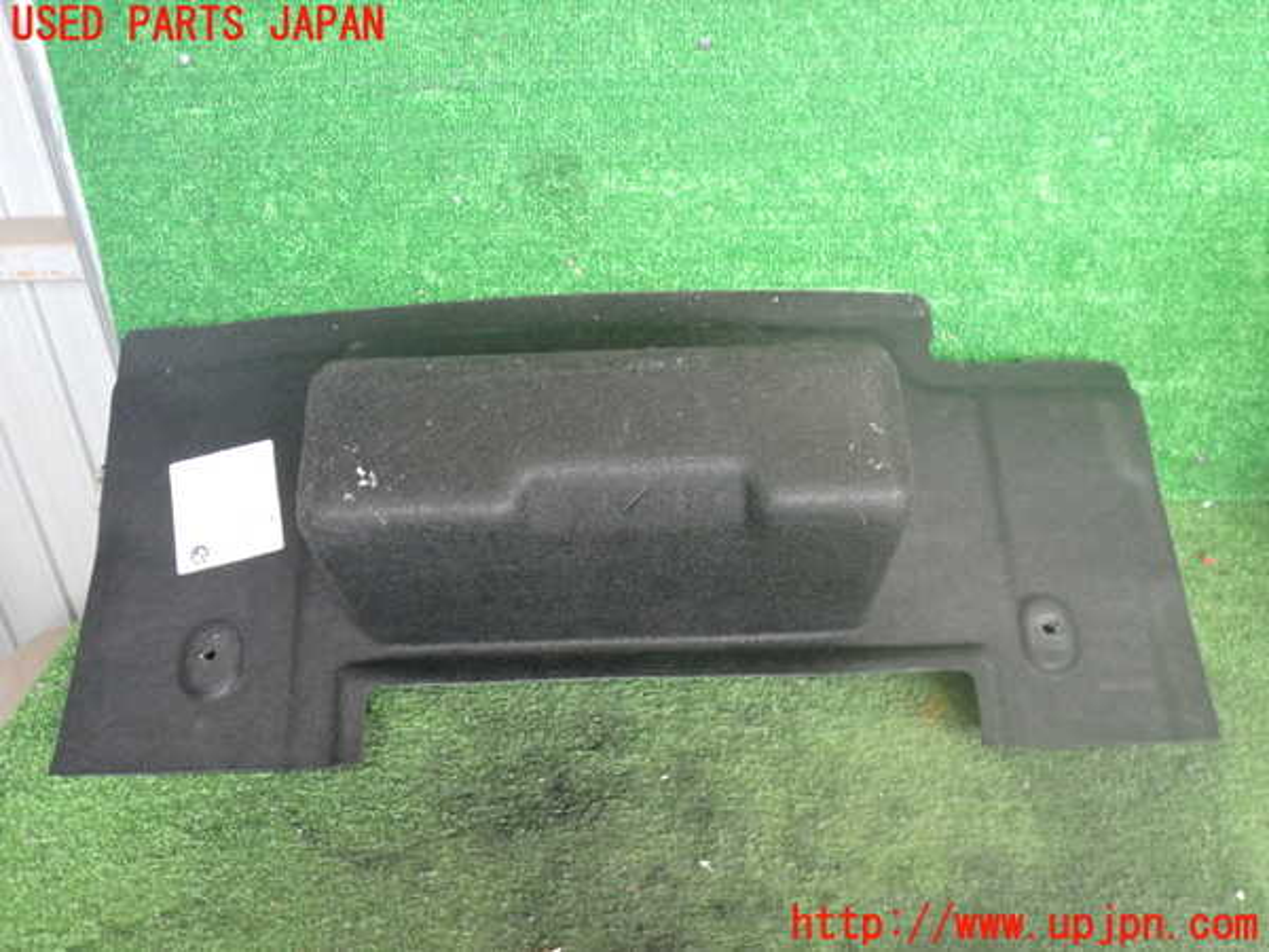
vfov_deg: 46.8
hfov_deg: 60.0
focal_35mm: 30
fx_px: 1100
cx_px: 634
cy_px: 476
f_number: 2.3
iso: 500
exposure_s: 1/60
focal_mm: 5.4
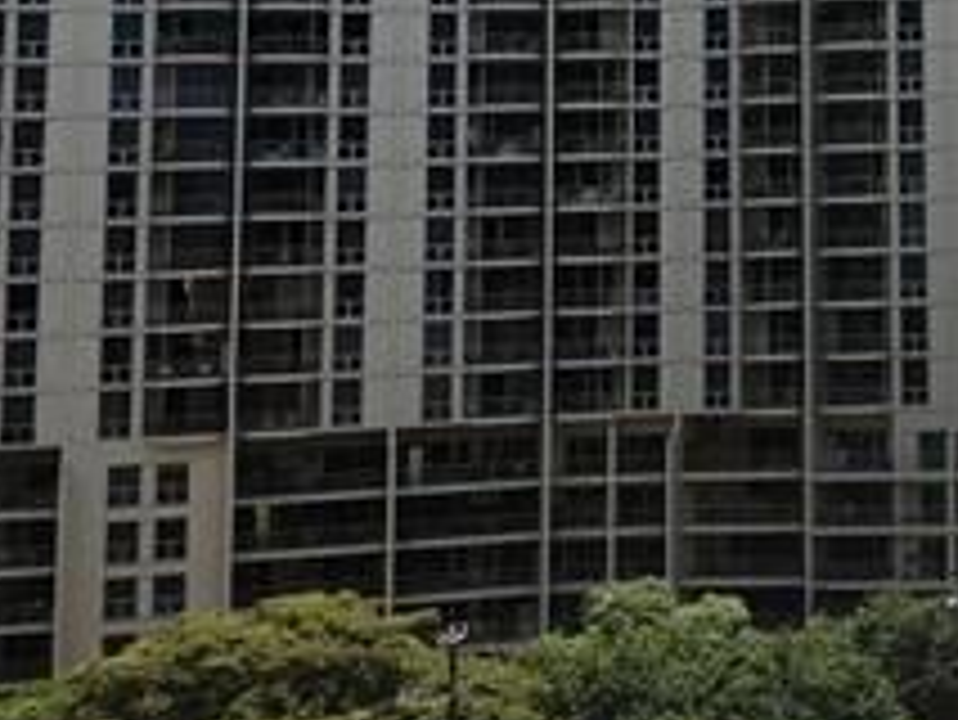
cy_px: -148
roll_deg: -0.1
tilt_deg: +5.0
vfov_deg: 16.3
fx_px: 2409
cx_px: 1187
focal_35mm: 87
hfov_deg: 20.8
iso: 25
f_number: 2.2
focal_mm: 4.15
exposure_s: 1/2198
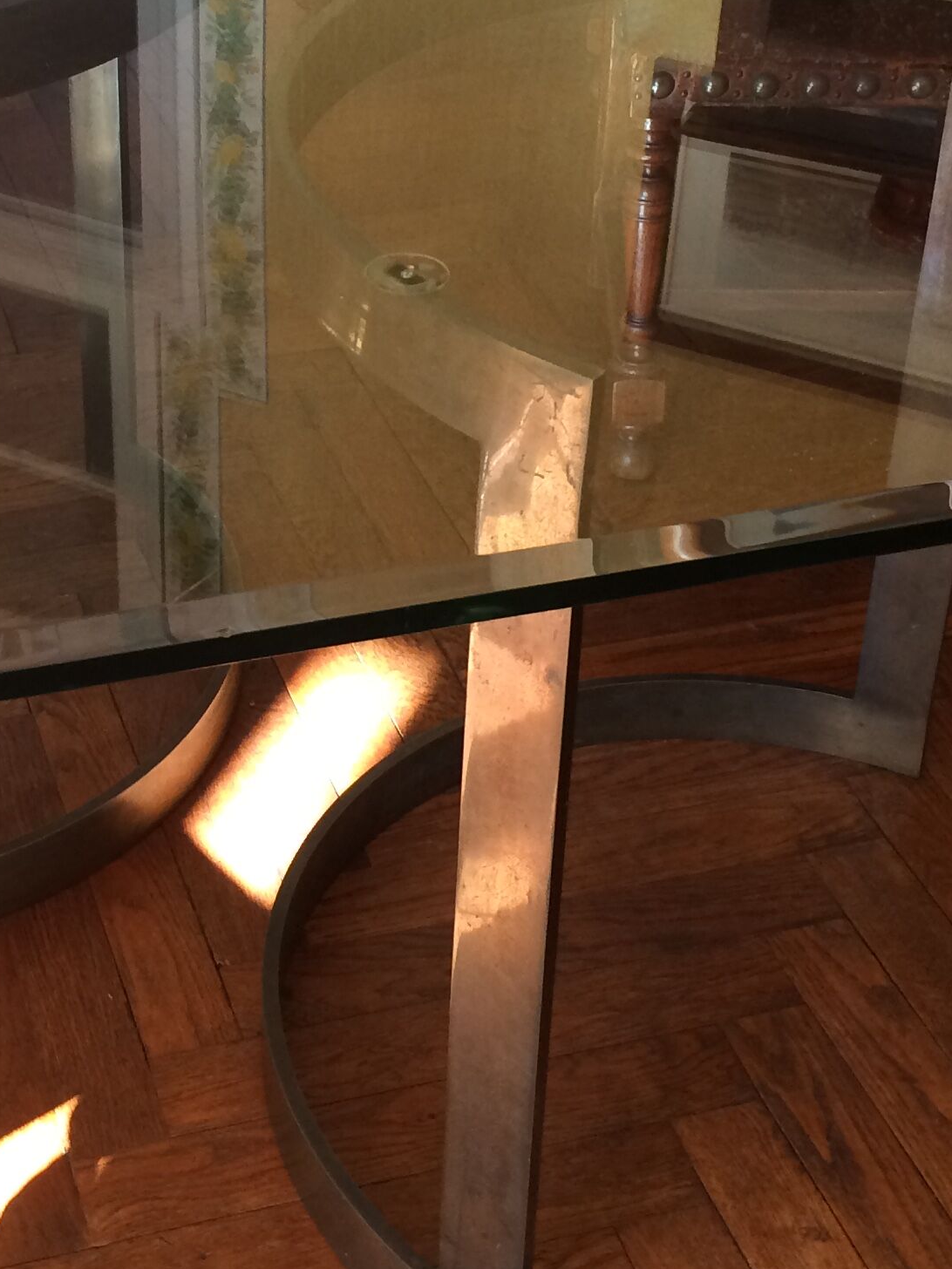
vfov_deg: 29.4
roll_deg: +0.5
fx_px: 2383
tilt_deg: -28.6
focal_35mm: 65
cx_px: 283
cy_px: 324
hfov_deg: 22.5
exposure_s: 1/33
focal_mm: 4.15
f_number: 2.2
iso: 64
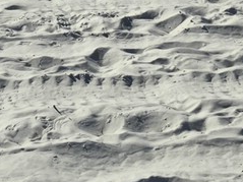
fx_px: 1172
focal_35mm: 167
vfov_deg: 7.3
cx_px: 1
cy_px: -466
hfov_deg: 11.7
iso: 12
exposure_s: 1/1809
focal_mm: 6.3
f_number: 1.7
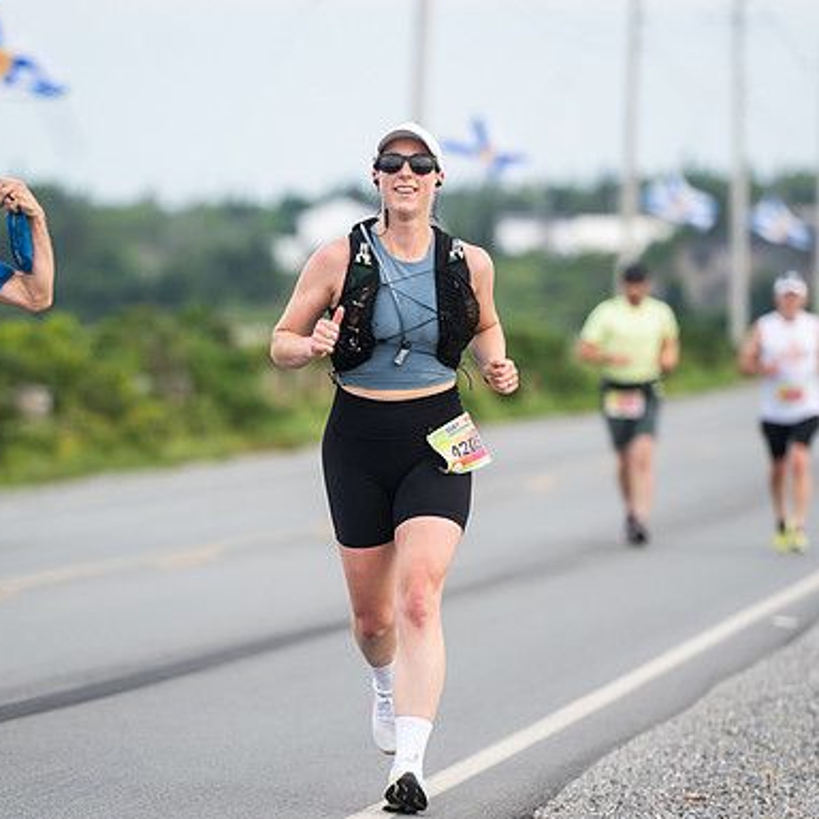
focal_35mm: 336
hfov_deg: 5.2
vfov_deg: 5.2
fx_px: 8994
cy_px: 404
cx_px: 336
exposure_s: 1/800
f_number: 4.5
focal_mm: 200
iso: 500
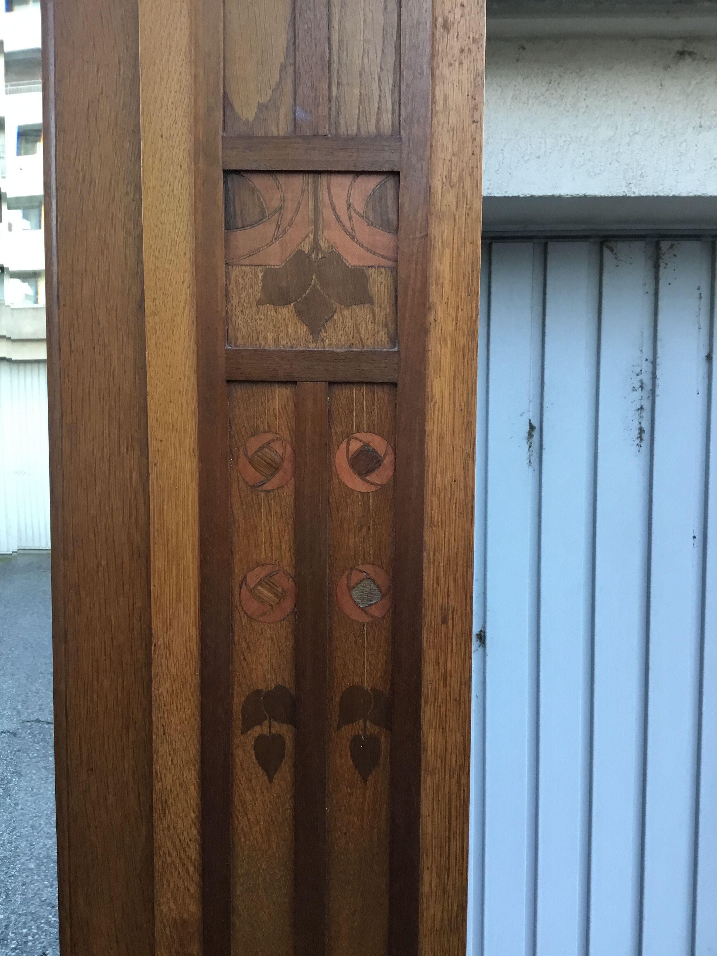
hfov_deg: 45.4
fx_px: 856
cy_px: 478
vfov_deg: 58.4
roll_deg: -0.2
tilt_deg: -4.5
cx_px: 358
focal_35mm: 31
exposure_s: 1/33
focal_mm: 3.3
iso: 40
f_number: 2.4
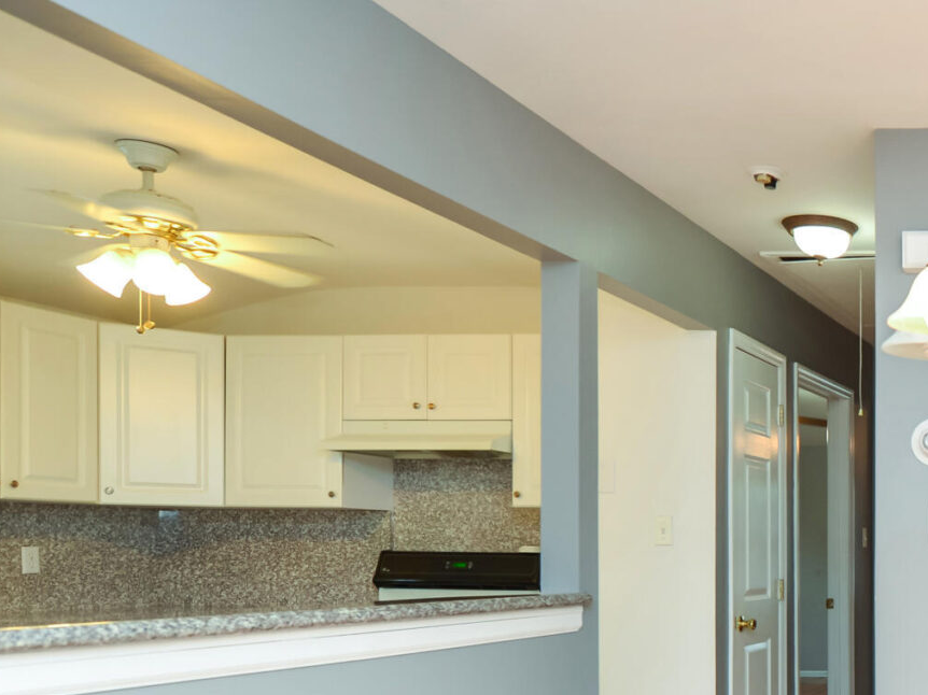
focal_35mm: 40
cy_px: 566
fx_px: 1072
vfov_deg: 34.7
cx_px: 1122
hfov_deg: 36.1
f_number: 4
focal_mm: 14
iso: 280
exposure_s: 1/60
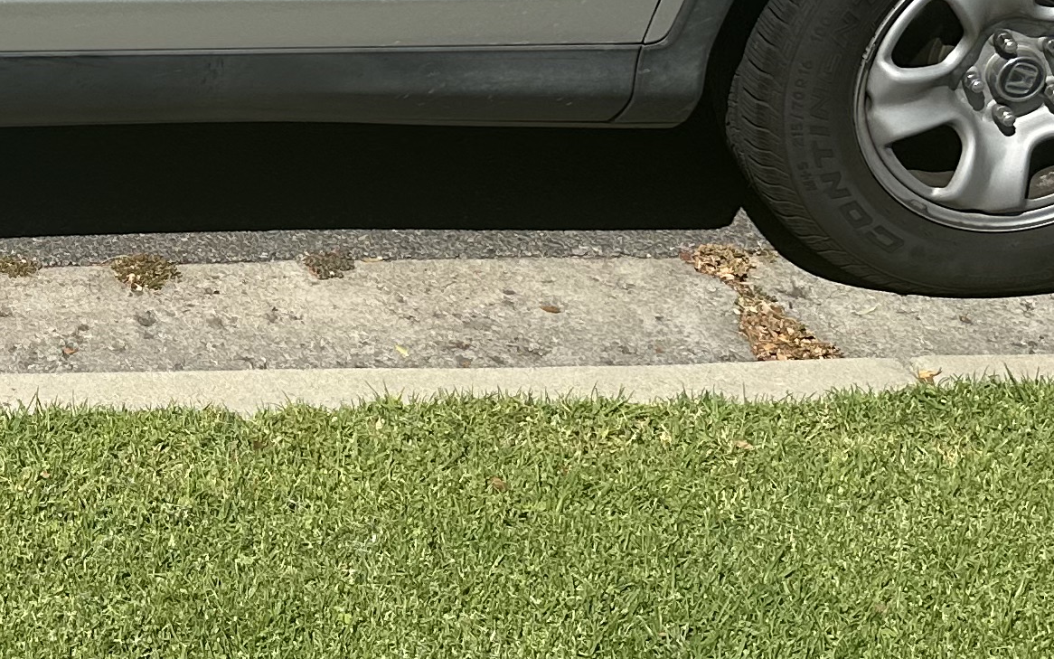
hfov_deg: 21.7
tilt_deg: -19.2
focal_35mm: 88
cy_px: -160
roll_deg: +1.9
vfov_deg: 14.3
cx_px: -239
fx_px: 2528
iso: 80
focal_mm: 6.86
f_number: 1.78
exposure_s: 1/6211
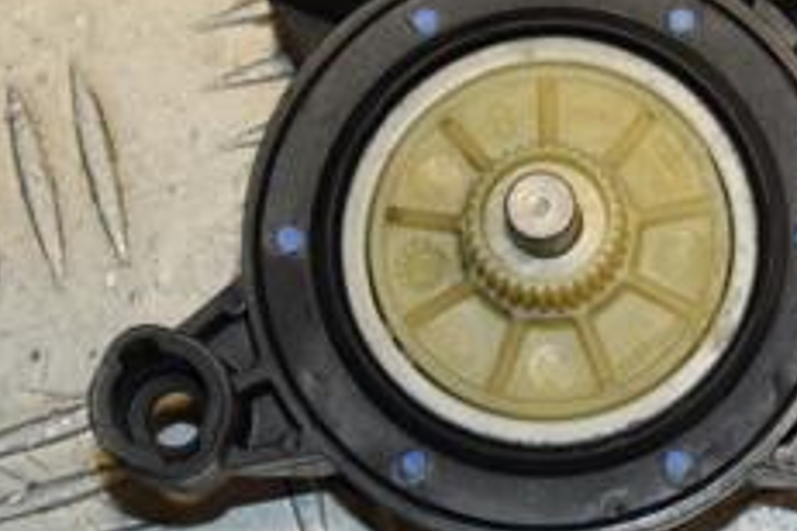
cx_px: 835
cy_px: 38
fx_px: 4140
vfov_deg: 7.3
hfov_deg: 10.9
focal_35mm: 187
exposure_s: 1/200
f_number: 7.1
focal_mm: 48
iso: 800
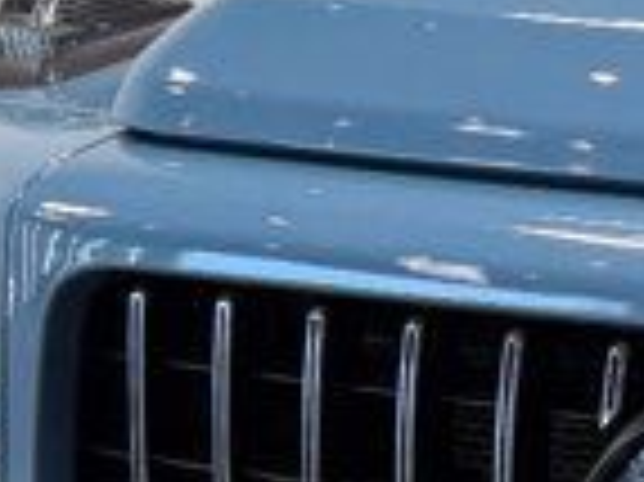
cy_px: 595
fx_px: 3197
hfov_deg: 10.2
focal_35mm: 172
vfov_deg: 8.5
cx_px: 1486
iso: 50
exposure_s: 1/129
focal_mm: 6.76
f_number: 1.78
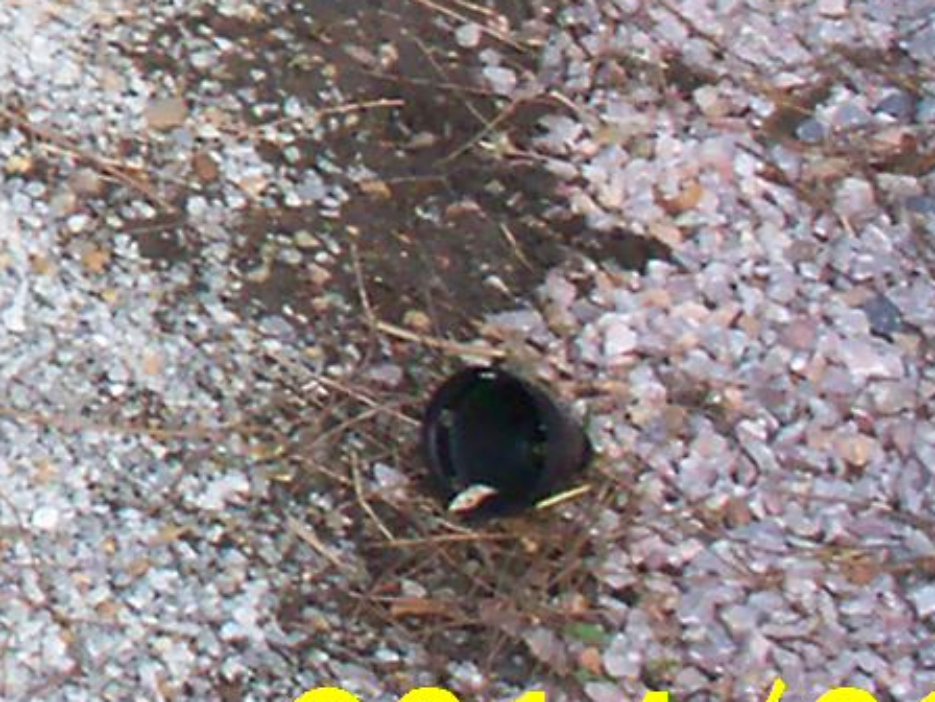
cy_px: -717
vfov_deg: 6.9
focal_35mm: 207
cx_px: -1104
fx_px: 5591
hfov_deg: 8.9
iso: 140
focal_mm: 6
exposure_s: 1/60
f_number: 4.5
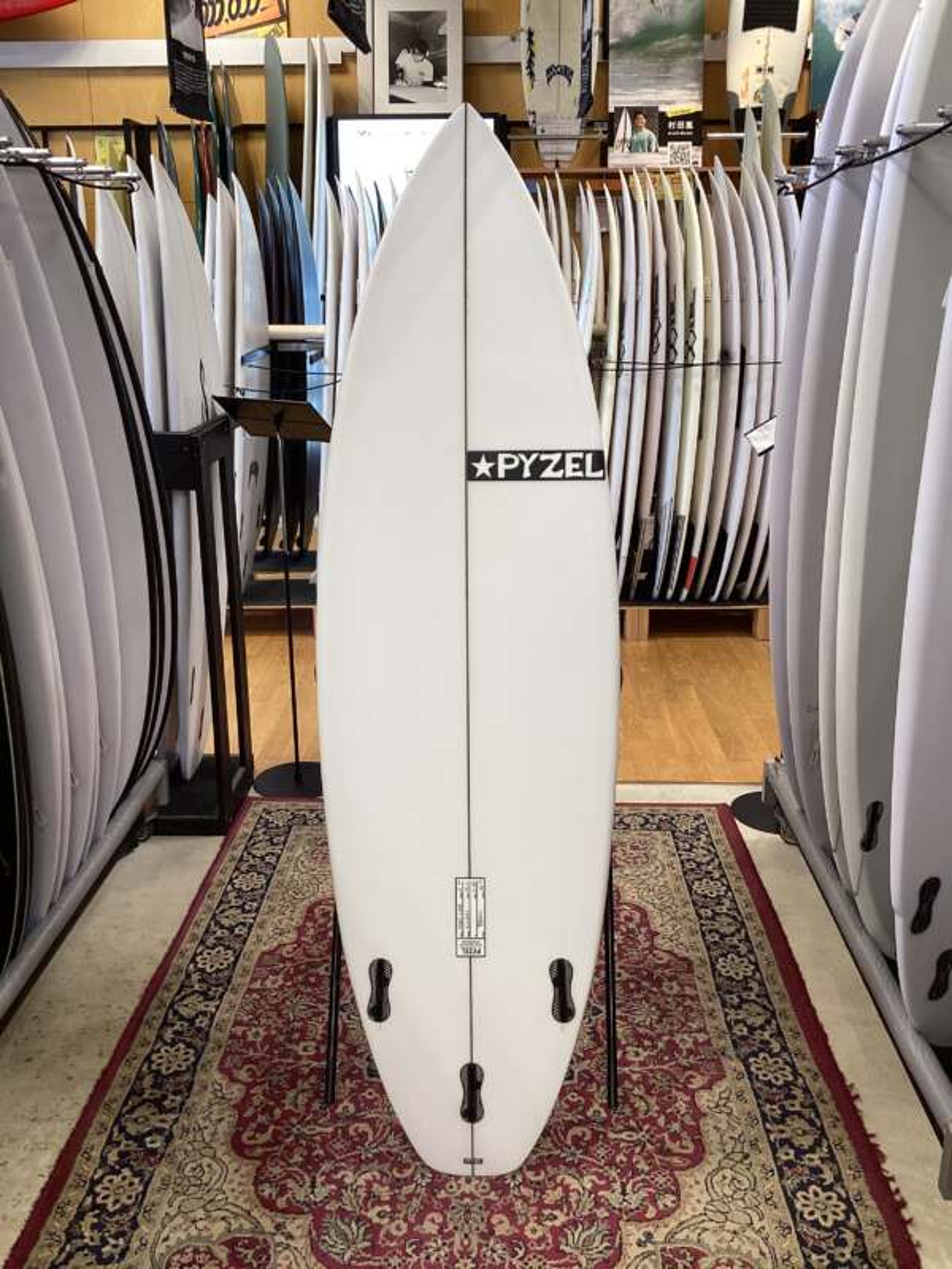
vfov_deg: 58.4
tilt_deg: -16.5
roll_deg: -2.6
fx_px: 1137
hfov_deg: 45.4
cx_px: 476
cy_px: 634
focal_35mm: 31
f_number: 2.4
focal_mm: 3.3
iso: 64
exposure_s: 1/50
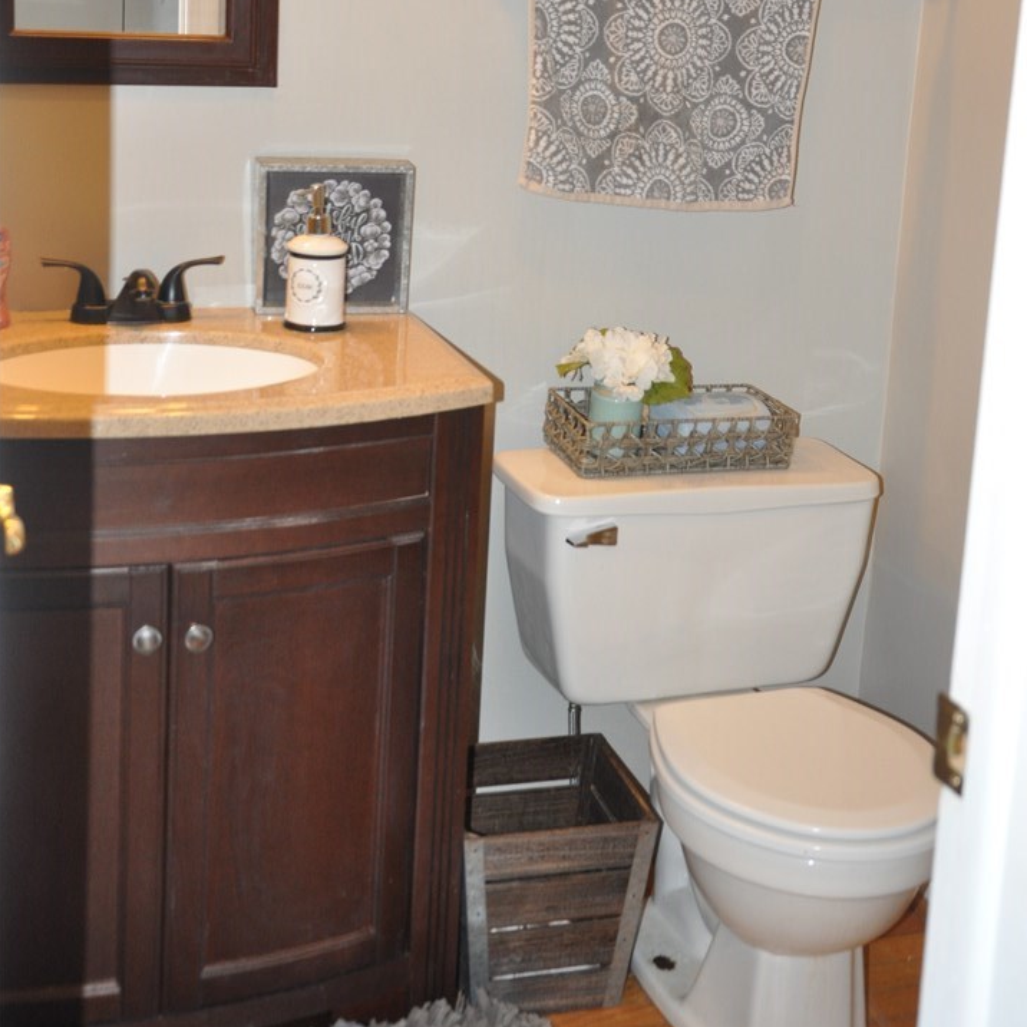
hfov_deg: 29.6
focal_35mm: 58
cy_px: 275
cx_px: 514
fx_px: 1947
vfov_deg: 29.2
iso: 800
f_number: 4.2
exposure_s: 1/60
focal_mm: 30
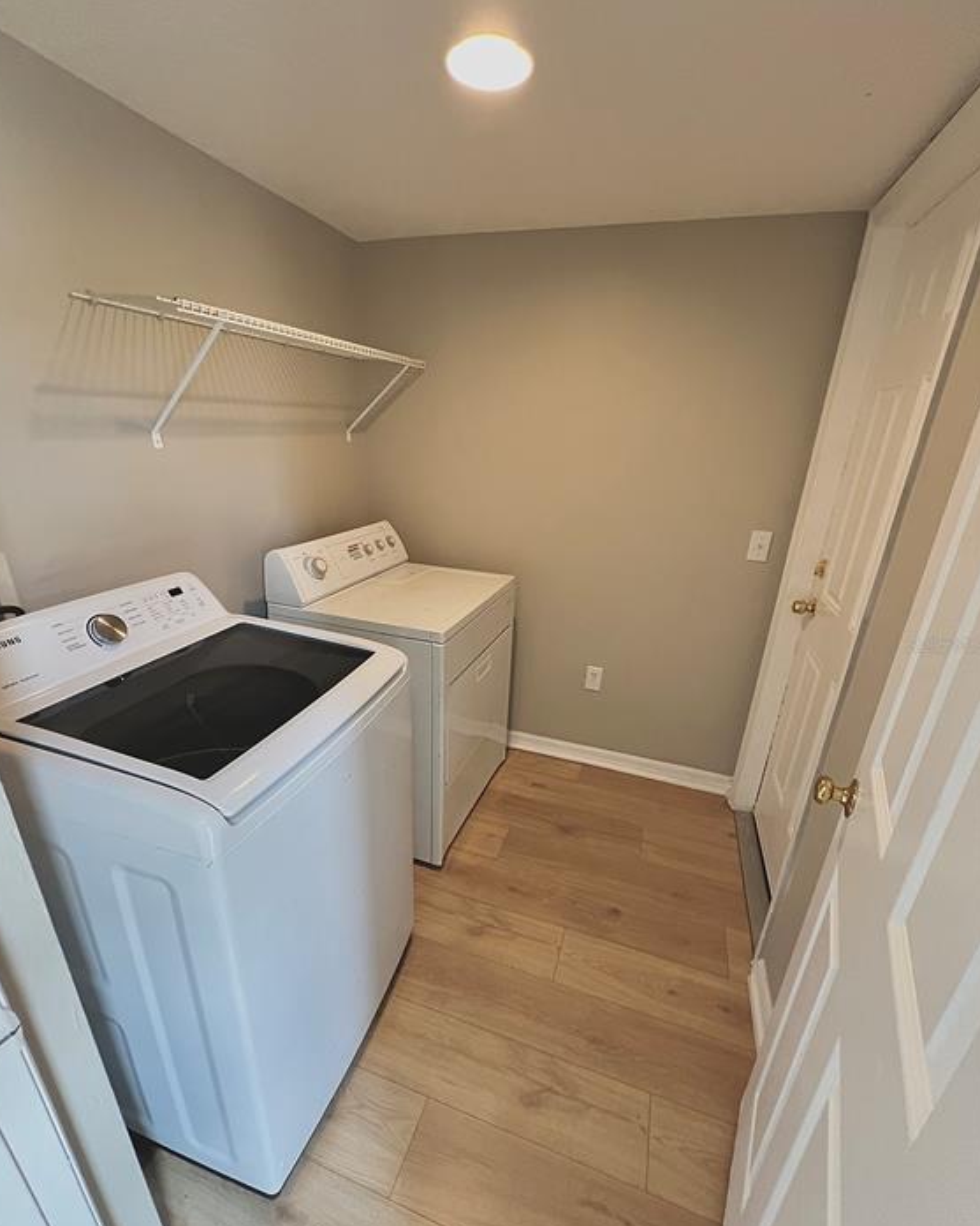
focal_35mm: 14
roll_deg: -1.4
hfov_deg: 88.0
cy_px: 645
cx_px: 480
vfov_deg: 100.6
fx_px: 507
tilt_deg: -20.1
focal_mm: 1.57
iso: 250
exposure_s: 1/99
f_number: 1.8
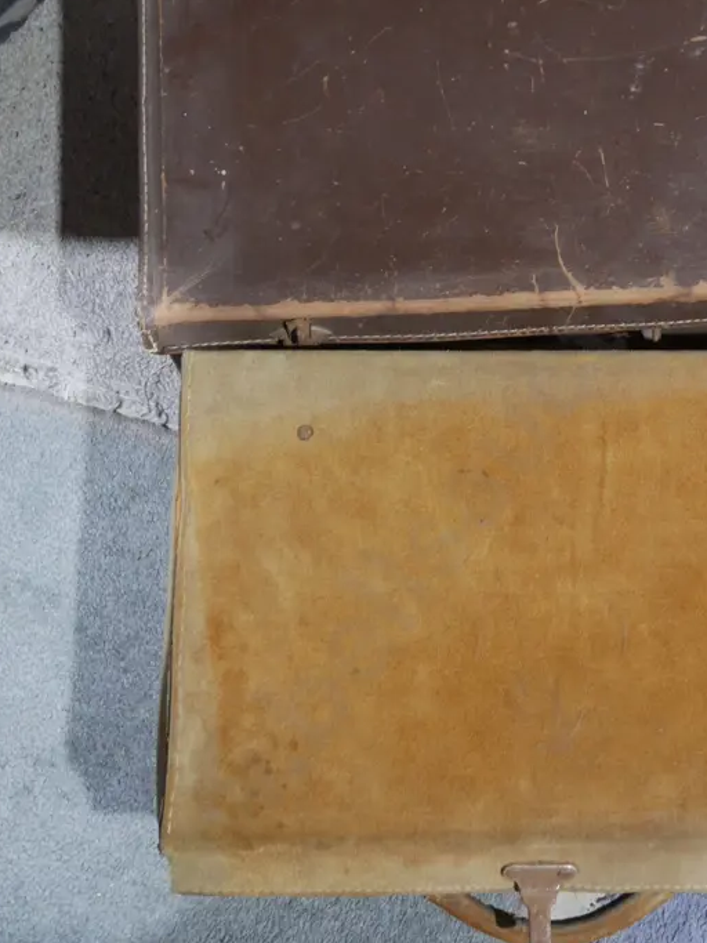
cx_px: 523
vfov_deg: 33.8
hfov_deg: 25.4
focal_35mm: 57
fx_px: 1553
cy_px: 429
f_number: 4.1
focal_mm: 19
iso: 1000
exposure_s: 1/60
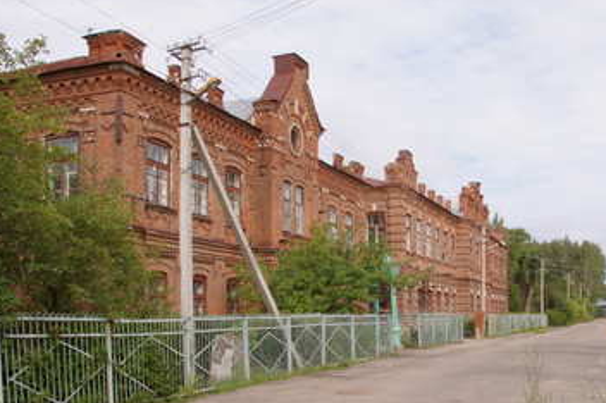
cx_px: 363
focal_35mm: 45
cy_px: 267
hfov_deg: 43.7
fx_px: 752
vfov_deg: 29.8
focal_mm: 21
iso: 400
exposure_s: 1/45
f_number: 22
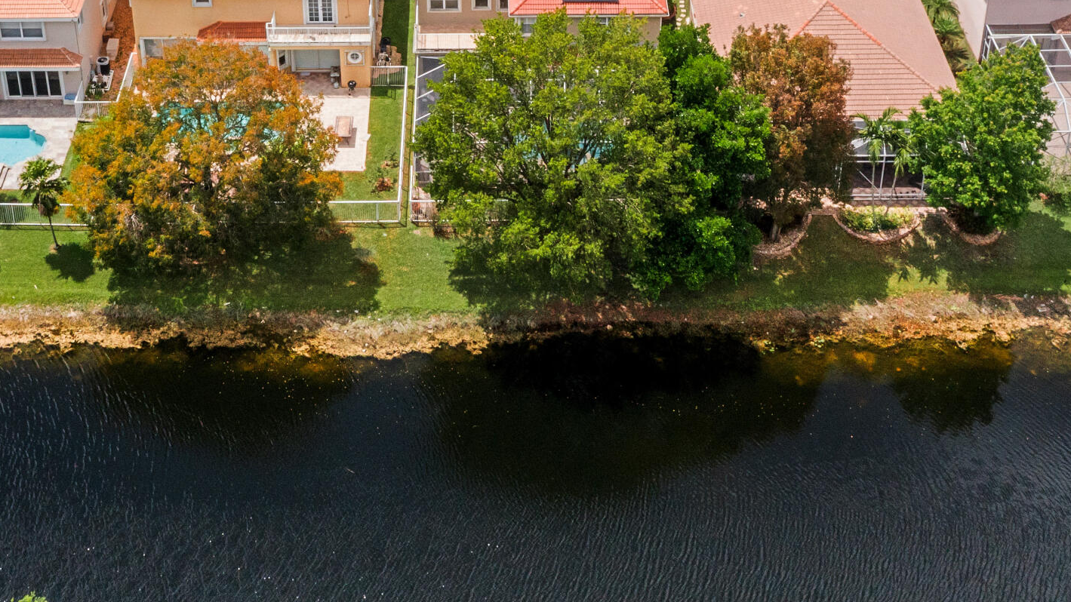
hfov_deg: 33.8
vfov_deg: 18.5
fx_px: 1761
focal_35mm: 62
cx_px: 466
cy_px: -93
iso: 400
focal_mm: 10.26
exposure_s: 1/640
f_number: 9
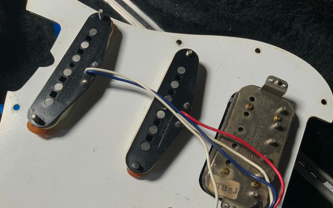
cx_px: 166
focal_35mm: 31
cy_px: 124
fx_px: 281
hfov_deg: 61.2
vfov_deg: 40.4
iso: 32
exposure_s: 1/104
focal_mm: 3
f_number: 1.8
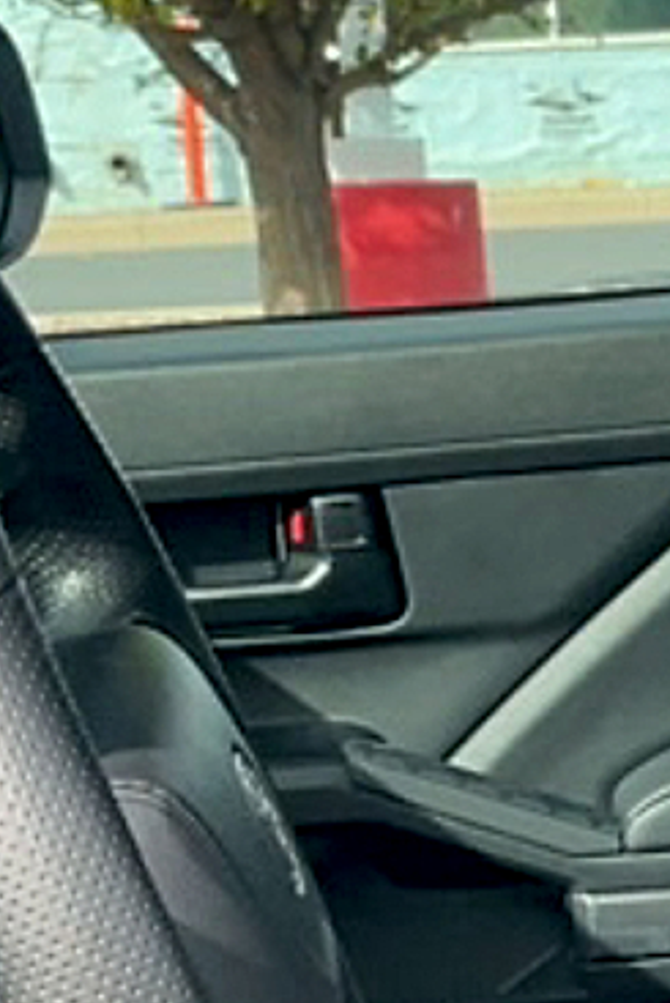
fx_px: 3793
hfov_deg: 9.8
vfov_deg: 14.7
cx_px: 1023
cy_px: 1107
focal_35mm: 136
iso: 32
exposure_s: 1/606
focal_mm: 3
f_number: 1.8
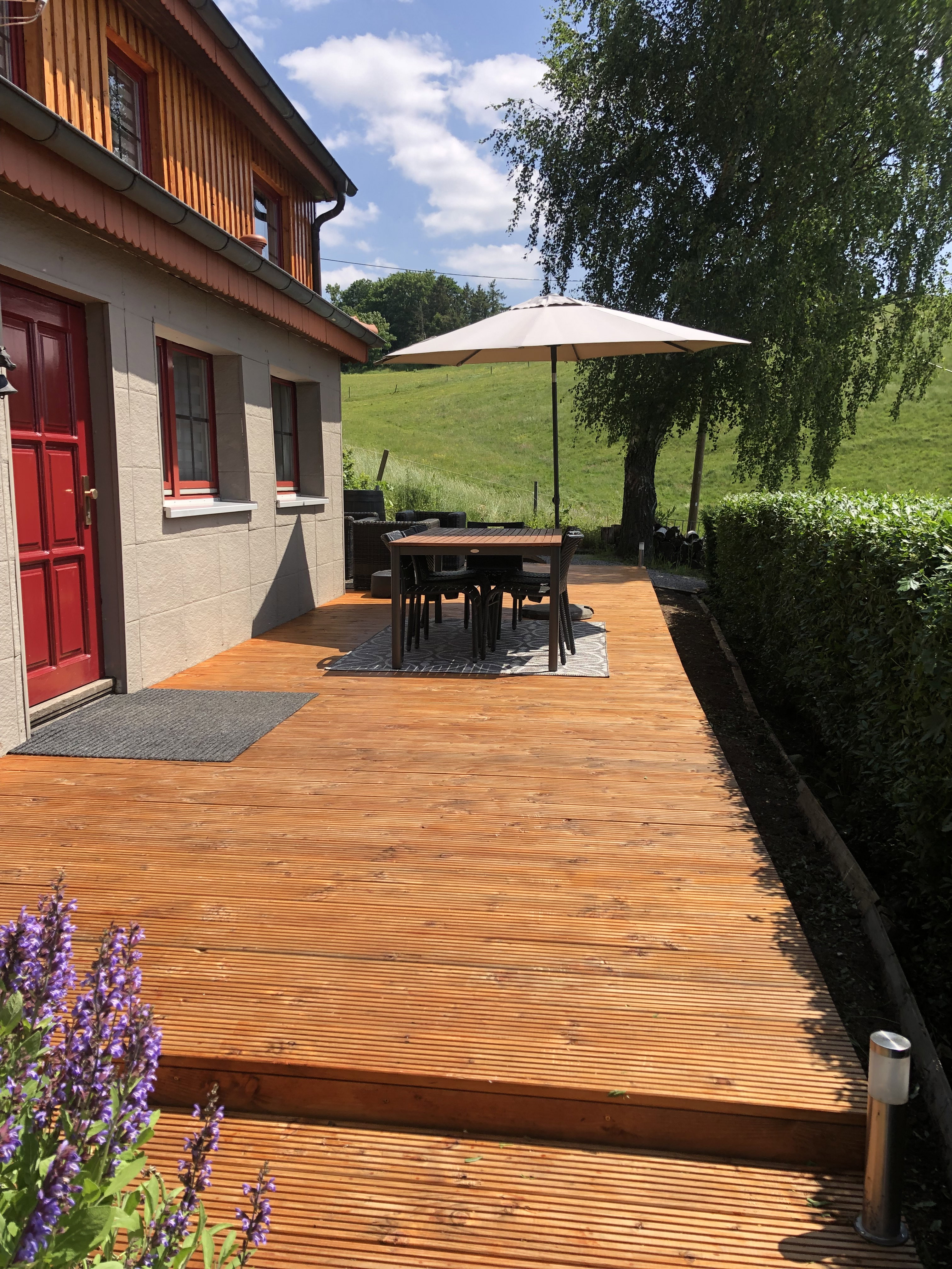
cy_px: 634
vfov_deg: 63.4
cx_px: 476
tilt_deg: -8.9
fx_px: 1027
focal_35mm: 28
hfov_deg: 49.7
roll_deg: +0.8
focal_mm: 4
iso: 20
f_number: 1.8
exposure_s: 1/1333
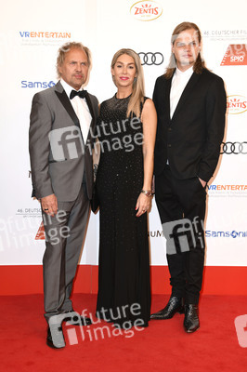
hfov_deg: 24.2
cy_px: 186
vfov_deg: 35.7
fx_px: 577
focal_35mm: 56
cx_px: 124
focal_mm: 56
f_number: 6.3
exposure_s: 1/125
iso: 250
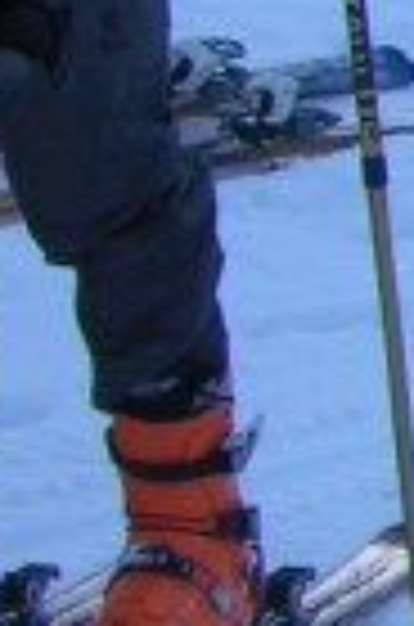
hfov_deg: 4.4
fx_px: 4663
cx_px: 1984
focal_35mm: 269
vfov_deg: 7.7
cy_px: 126
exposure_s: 1/111
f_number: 4.5
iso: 50
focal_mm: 8.9
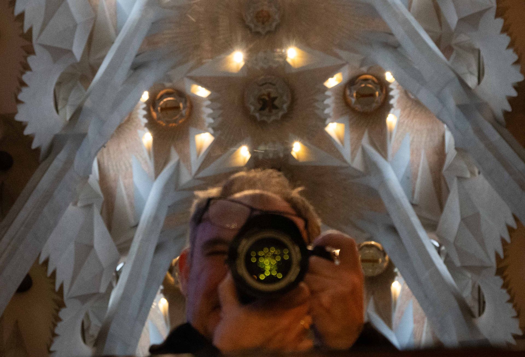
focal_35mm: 73
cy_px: 78
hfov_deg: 27.5
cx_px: 275
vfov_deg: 18.8
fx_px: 1073
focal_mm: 46
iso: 8000
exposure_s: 1/320
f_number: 5.3
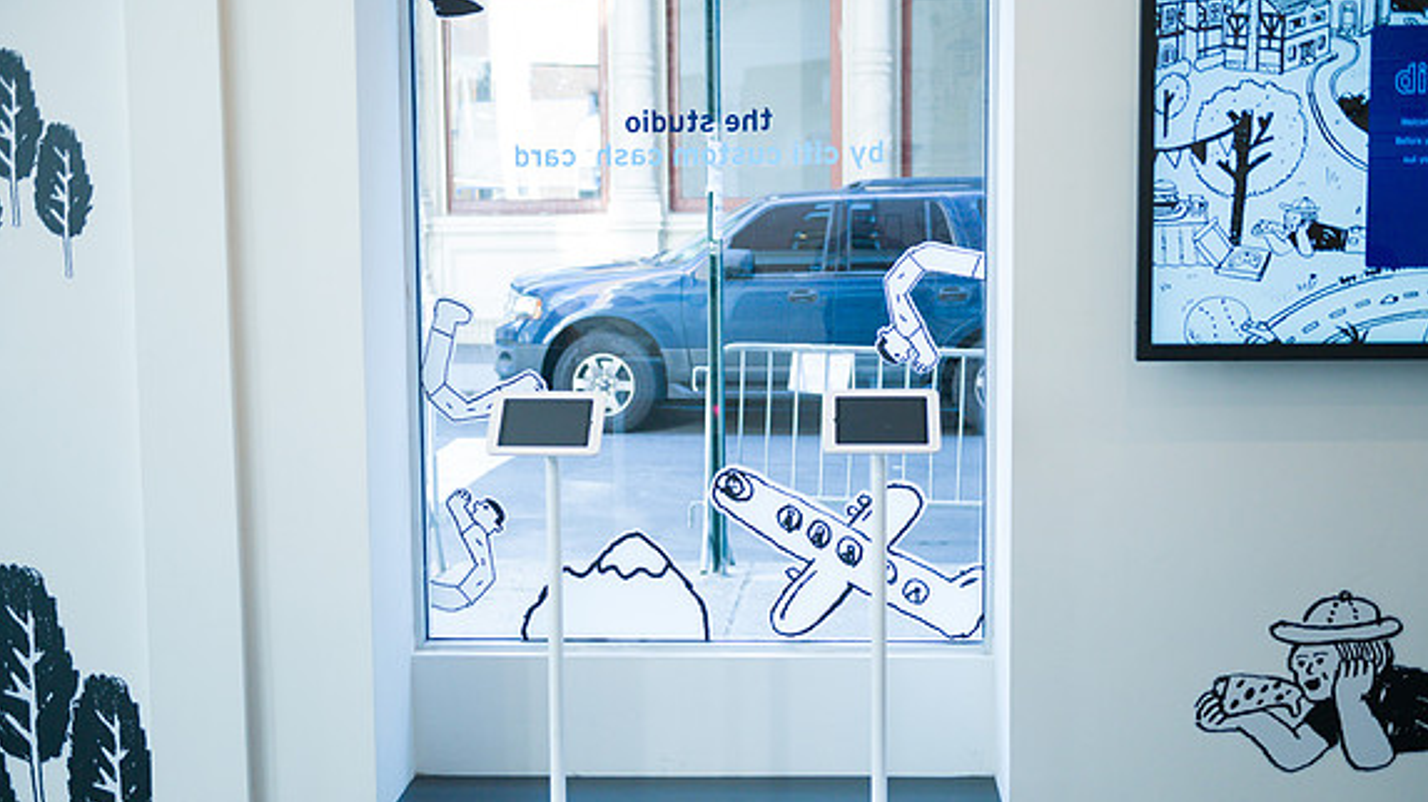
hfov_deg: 39.2
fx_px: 2006
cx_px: 720
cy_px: 471
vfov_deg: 22.6
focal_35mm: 53
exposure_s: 1/1000
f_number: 3.5
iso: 2500
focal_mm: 50
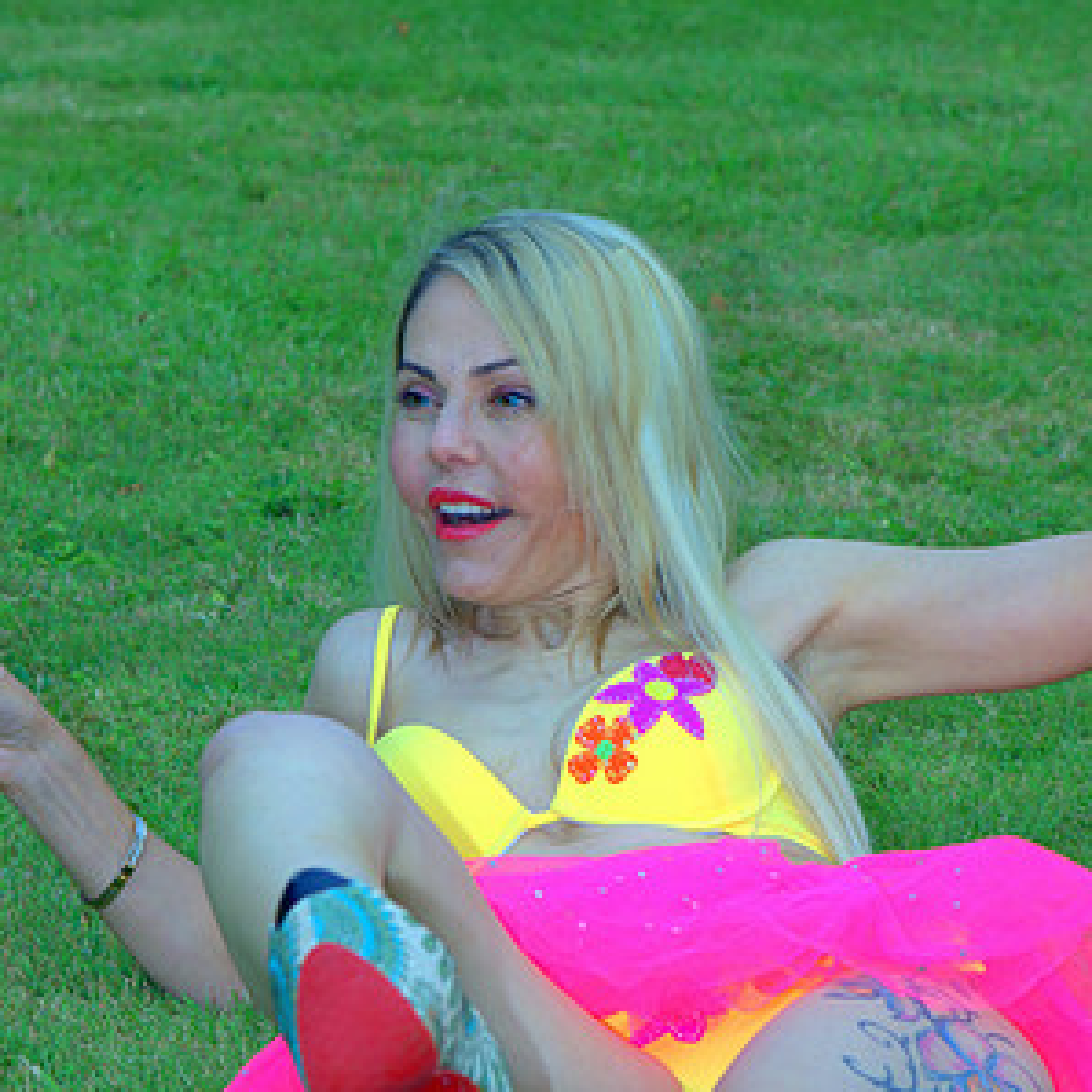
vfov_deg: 9.1
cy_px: 663
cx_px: 544
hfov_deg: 9.1
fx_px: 6888
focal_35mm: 193
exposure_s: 1/60
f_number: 7.1
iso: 100
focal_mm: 100
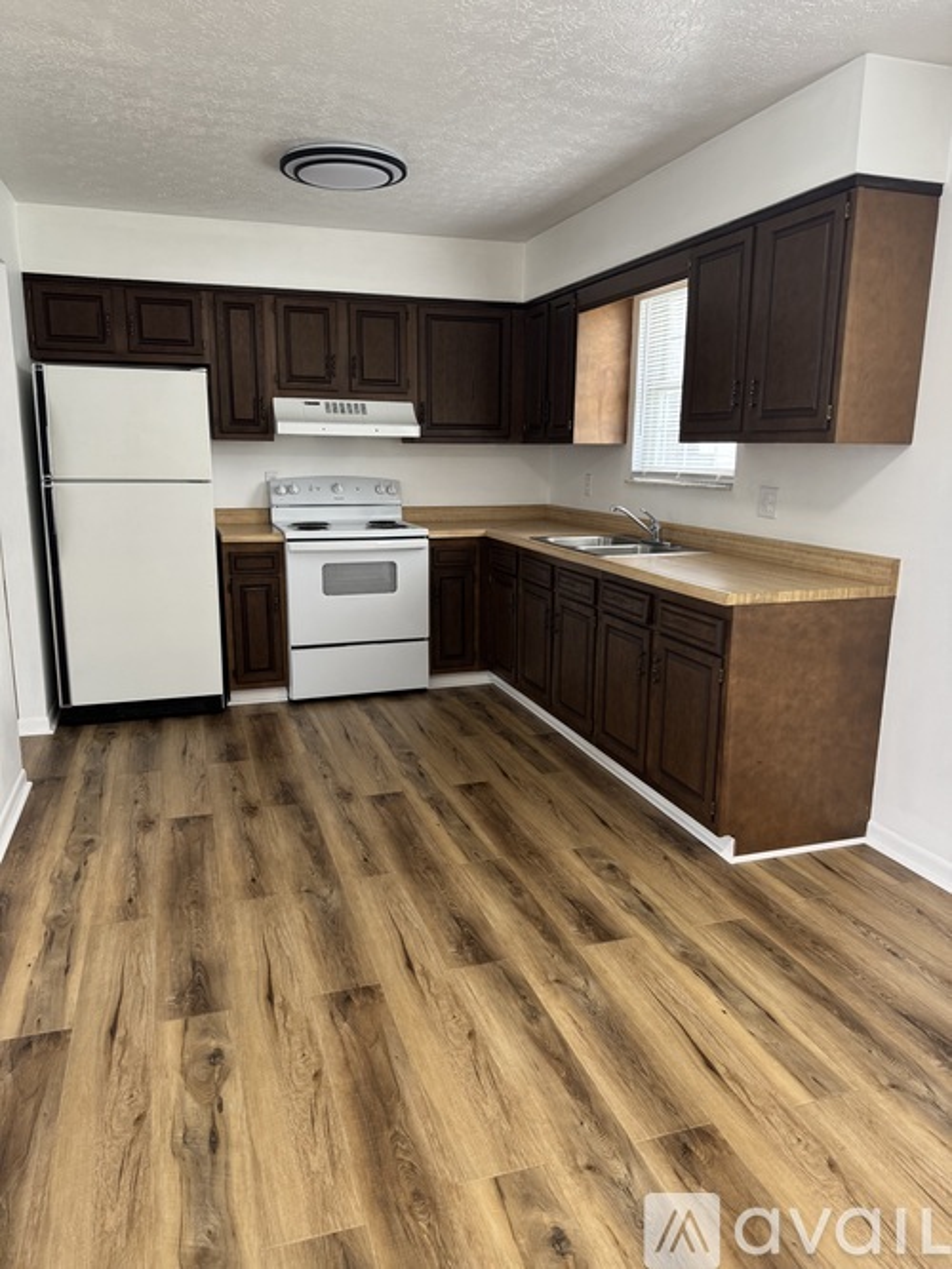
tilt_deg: -12.4
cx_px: 476
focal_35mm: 24
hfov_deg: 56.8
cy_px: 634
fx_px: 880
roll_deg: -0.8
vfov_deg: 71.6
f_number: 1.78
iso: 200
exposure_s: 1/60
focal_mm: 6.76
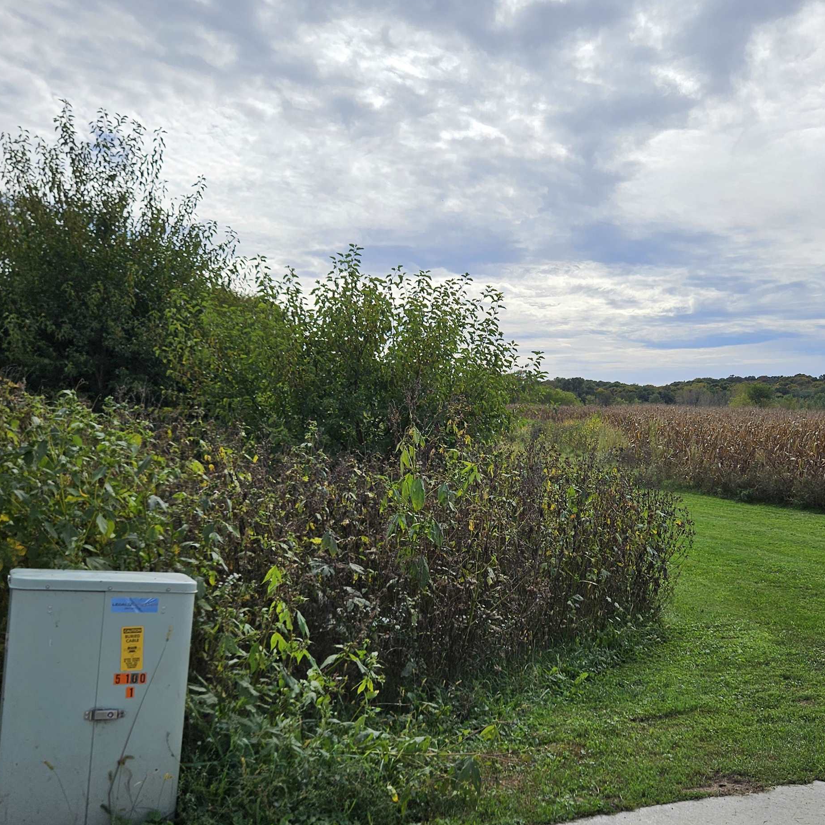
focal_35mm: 34
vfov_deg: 48.0
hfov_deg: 48.3
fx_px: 917
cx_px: 477
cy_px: 510
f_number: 1.8
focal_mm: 5.4
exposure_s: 1/2635
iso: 25
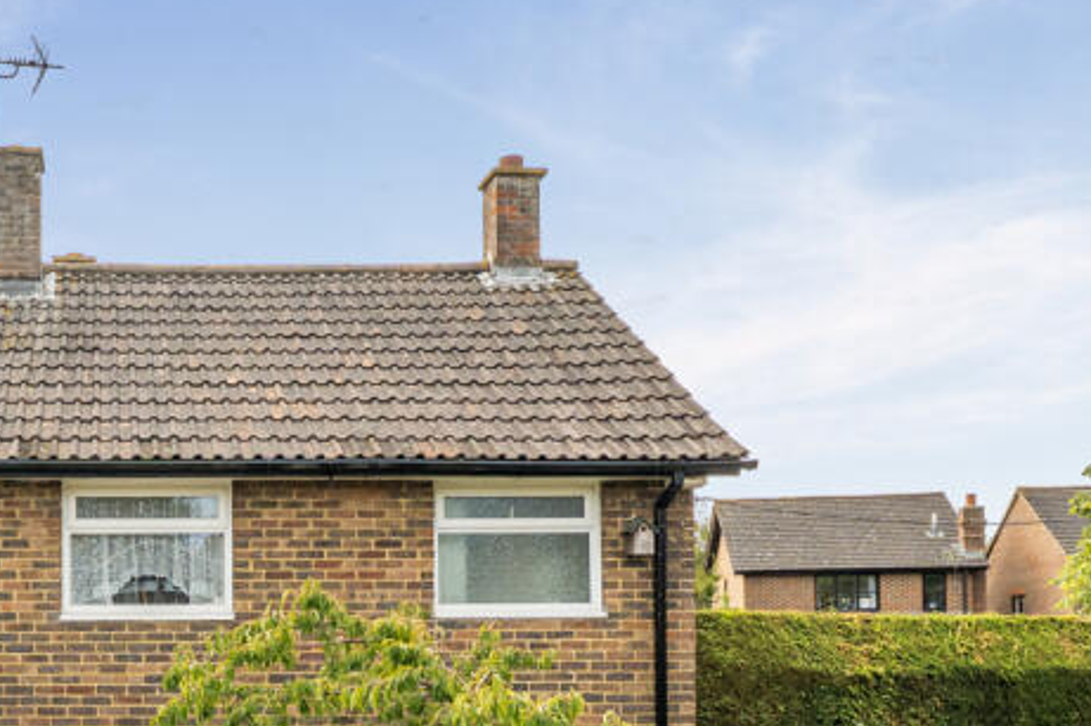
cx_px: 135
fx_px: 1212
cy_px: 607
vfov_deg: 32.2
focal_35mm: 40
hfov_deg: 44.6
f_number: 8
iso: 400
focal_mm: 12
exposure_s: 1/500
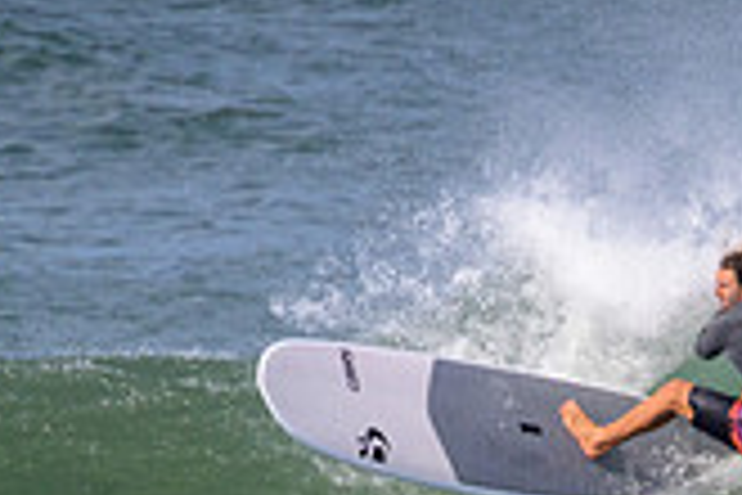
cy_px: 596
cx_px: 733
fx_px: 57830
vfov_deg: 0.5
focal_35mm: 2806
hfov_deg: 0.7
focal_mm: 800
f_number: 11
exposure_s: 1/2000
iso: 900
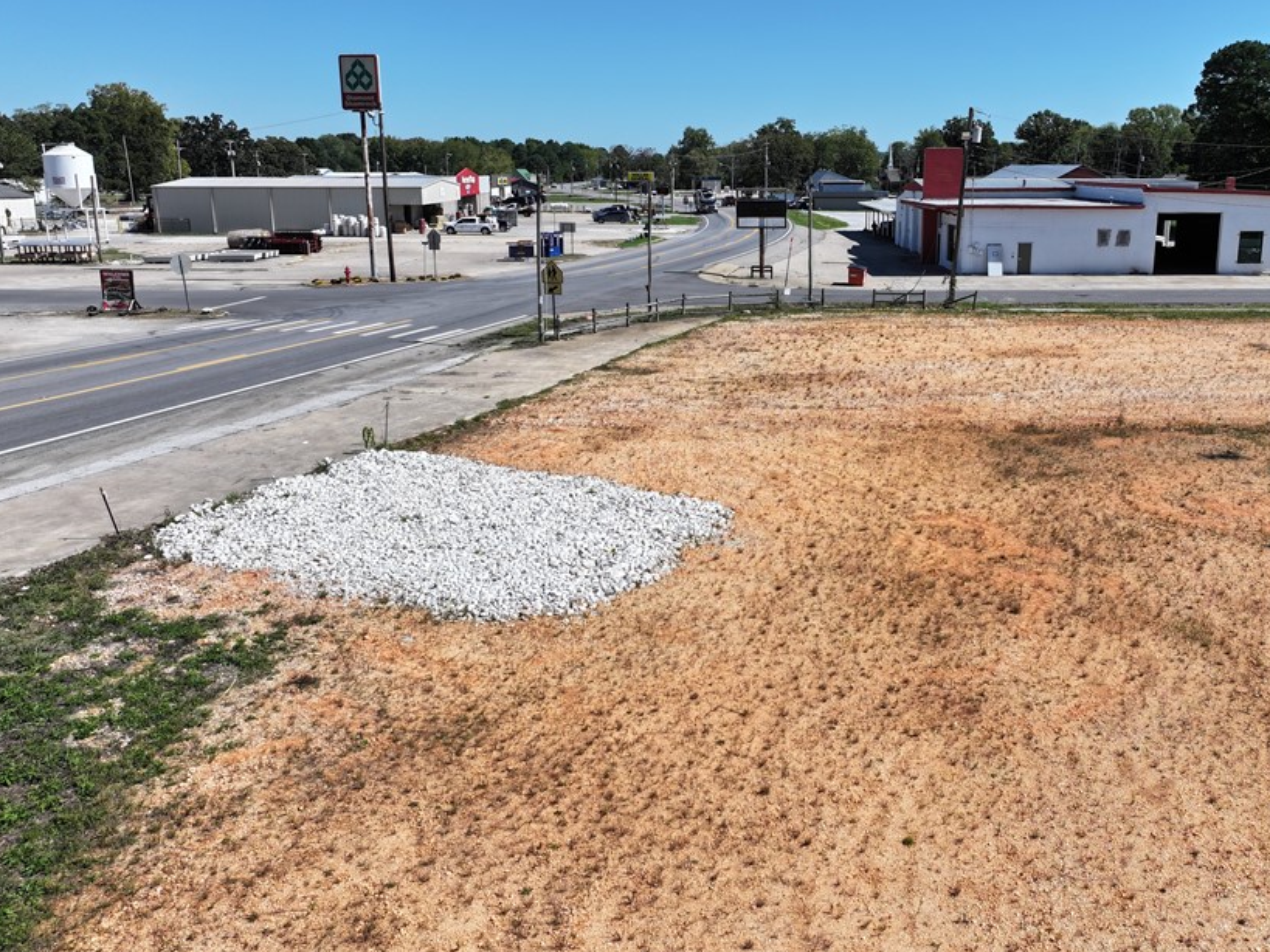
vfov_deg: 46.7
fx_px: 1100
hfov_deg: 59.6
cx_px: 740
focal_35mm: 30
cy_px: 416
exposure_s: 1/2500
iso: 100
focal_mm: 12.29
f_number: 2.8
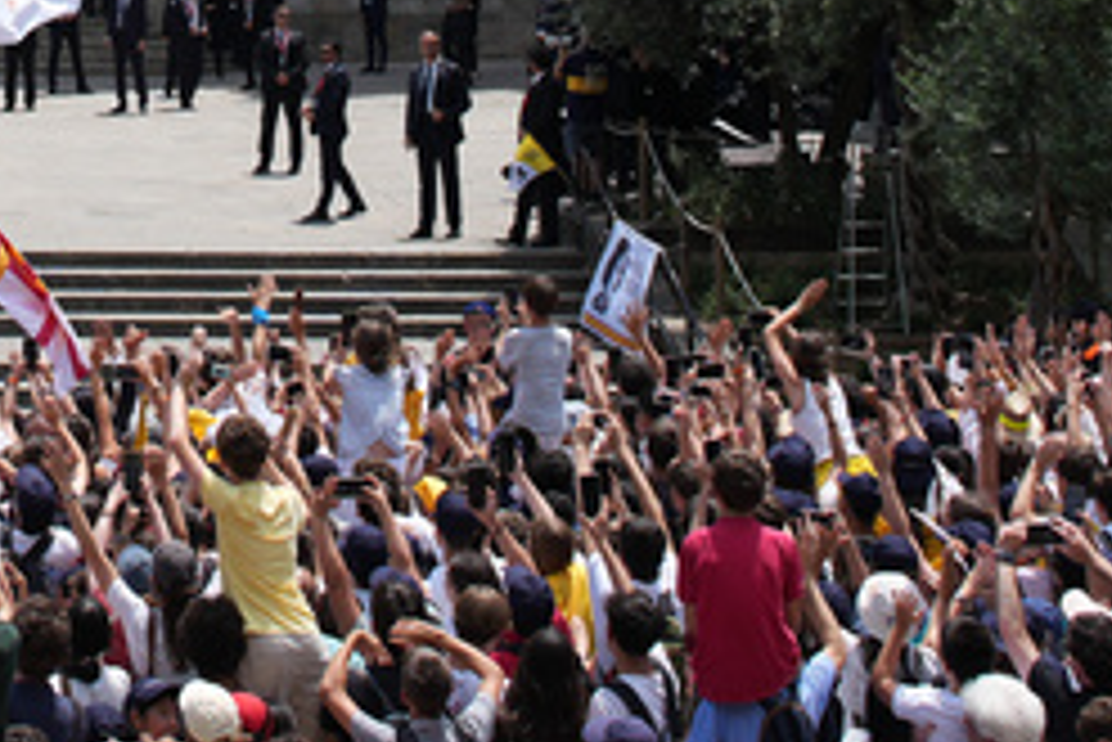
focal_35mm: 116
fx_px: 3585
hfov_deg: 17.0
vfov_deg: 11.0
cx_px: -149
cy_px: -589
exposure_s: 1/1600
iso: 125
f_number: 3.5
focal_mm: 28
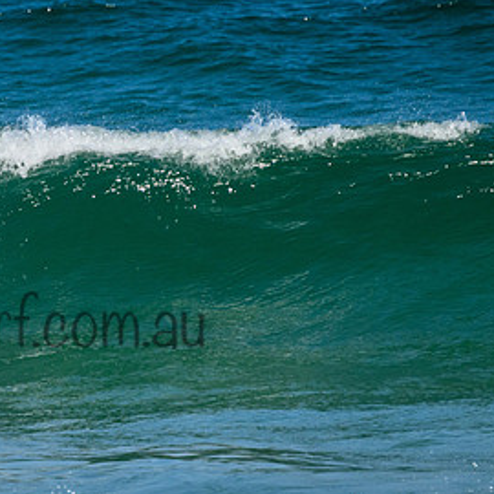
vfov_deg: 1.0
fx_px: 27173
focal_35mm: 1683
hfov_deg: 1.0
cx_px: -67
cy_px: 253
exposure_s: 1/2000
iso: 1000
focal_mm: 800
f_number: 11
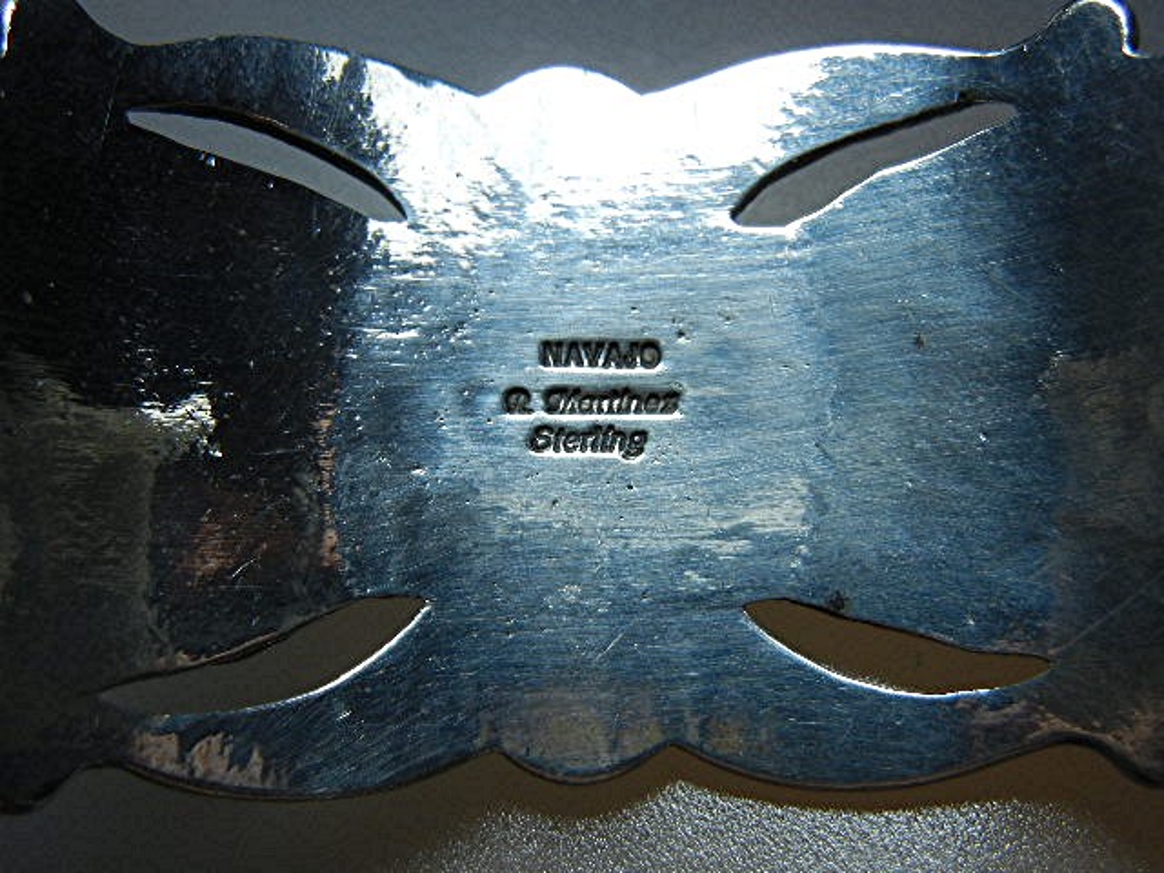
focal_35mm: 52
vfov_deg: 28.0
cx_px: 582
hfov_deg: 36.8
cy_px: 436
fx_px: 1749
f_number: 3.9
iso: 160
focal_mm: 9.3
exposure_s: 1/110
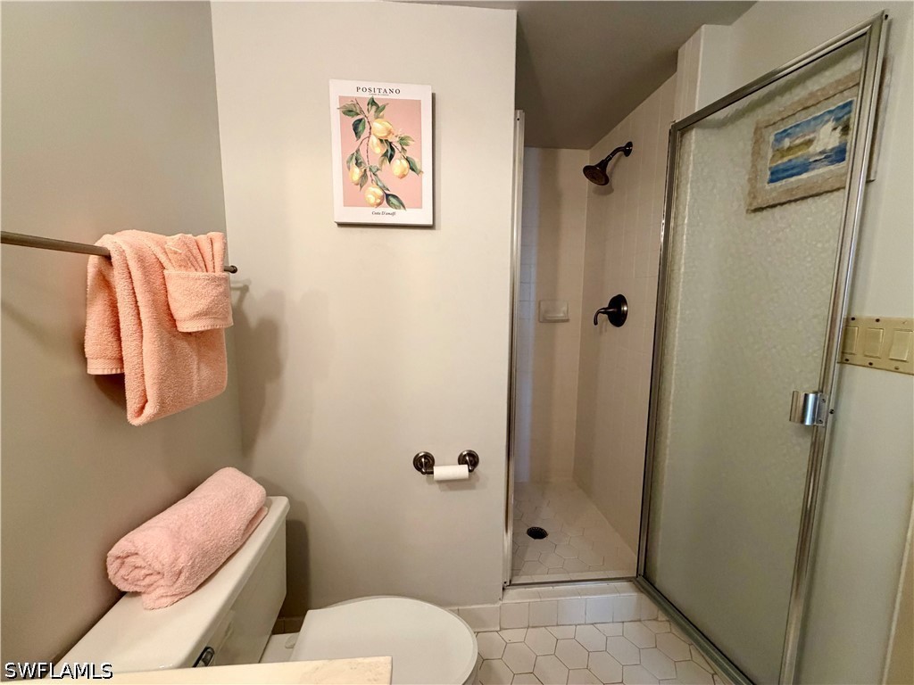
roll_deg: -0.4
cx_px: 457
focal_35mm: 14
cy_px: 342
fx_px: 370
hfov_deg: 102.1
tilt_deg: -6.9
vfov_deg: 85.7
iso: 400
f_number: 2.2
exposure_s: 1/60
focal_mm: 2.22
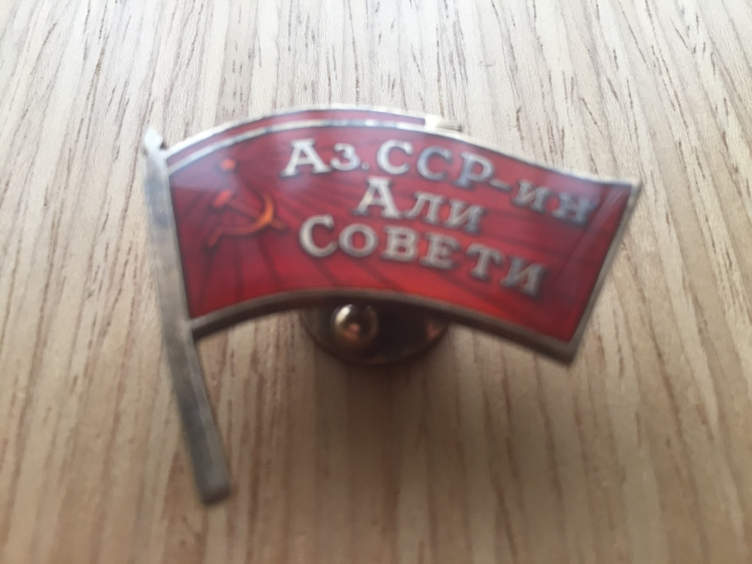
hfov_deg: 61.7
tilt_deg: -61.2
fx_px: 630
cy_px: 282
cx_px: 376
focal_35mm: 29
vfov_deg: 48.2
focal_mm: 4.15
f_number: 2.2
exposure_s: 1/33
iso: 50
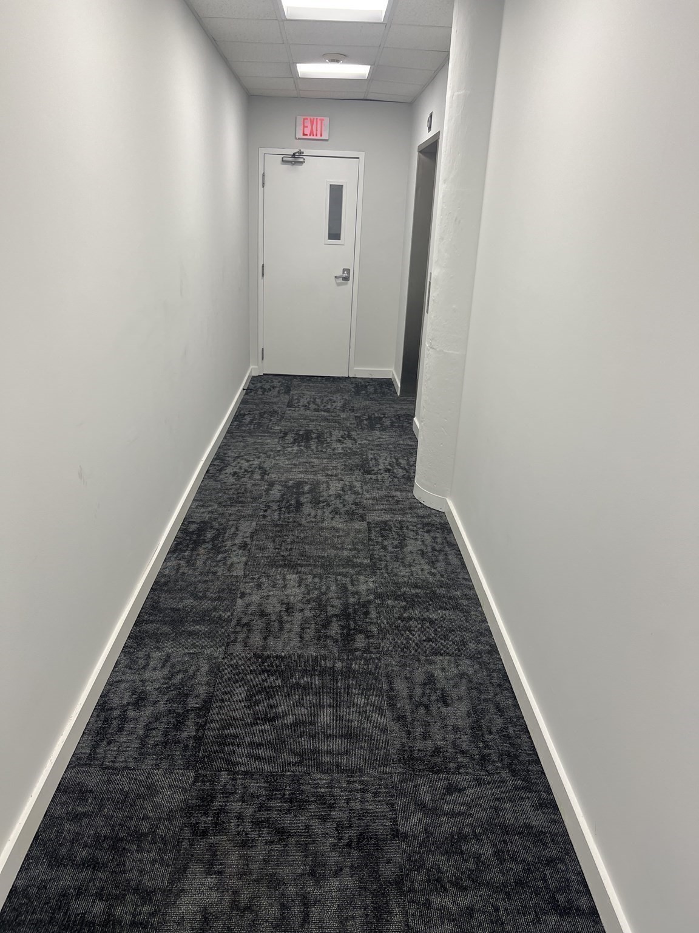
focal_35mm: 26
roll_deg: -2.2
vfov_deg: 67.3
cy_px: 466
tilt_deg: -19.3
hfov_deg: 53.1
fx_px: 700
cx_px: 350
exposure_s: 1/120
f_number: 1.5
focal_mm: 5.7
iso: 100
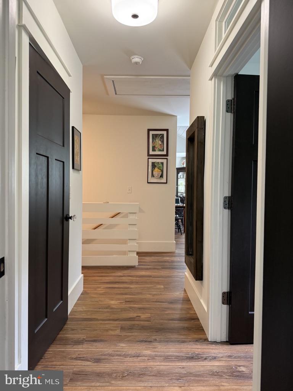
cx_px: 146
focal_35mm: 24
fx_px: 271
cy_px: 196
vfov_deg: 71.6
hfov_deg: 56.8
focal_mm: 6.76
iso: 200
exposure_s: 1/60
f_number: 1.78
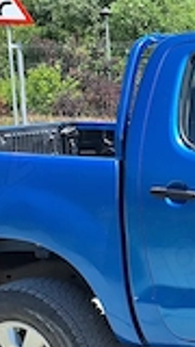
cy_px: 197
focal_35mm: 94
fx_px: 864
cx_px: 451
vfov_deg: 22.7
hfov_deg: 11.1
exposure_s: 1/2304
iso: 40
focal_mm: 5.54
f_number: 1.8
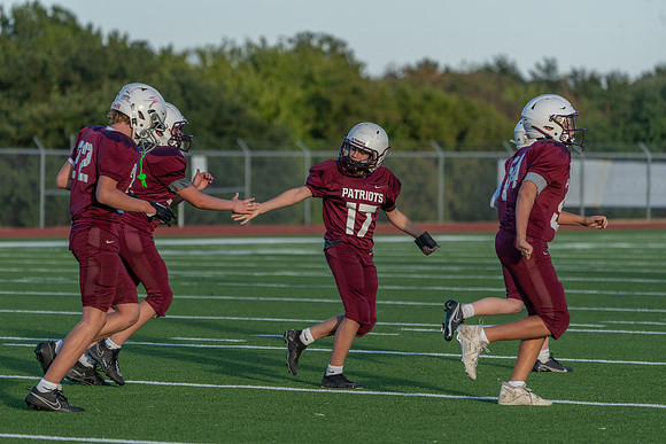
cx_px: 333
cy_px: 222
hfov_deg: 7.6
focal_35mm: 271
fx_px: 5014
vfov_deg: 5.1
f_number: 5.6
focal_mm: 271
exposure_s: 1/1250
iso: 640
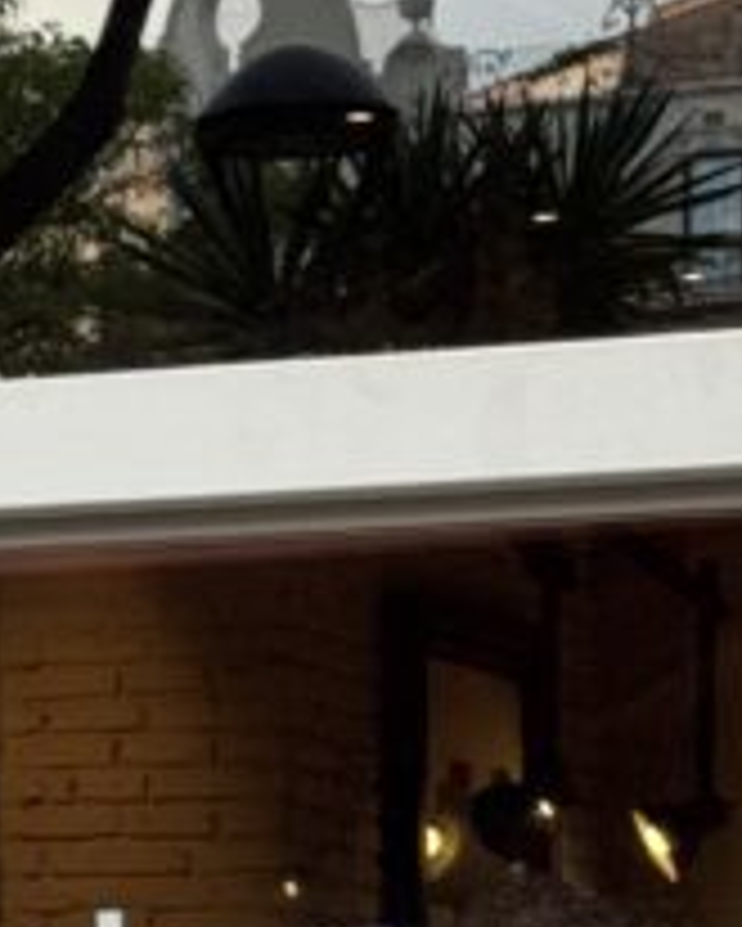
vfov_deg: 8.3
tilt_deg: +8.1
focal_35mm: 233
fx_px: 6391
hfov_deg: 6.5
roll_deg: +0.1
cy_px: 378
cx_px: -517
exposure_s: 1/100
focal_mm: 6.76
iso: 50
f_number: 1.78
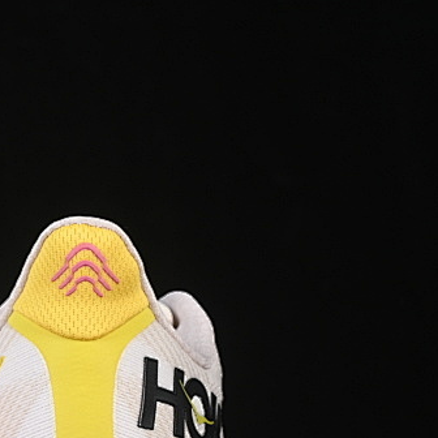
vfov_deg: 8.5
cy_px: 353
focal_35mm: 205
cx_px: -61
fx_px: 2935
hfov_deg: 8.5
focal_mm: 50
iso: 160
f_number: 8
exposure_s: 1/80
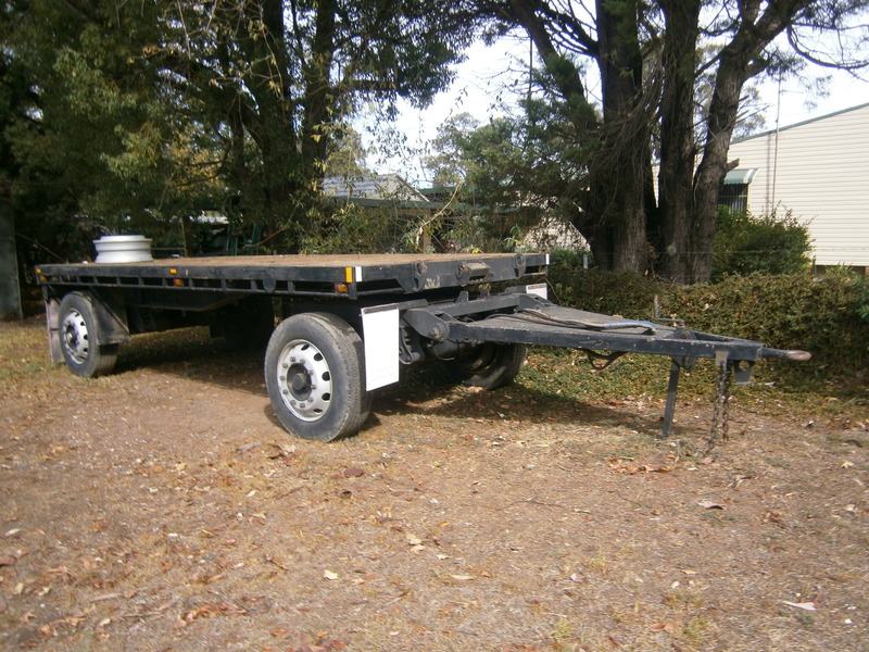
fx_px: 653
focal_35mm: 26
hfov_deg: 67.3
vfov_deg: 53.1
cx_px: 434
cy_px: 326
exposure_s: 1/50
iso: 80
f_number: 8
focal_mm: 4.7
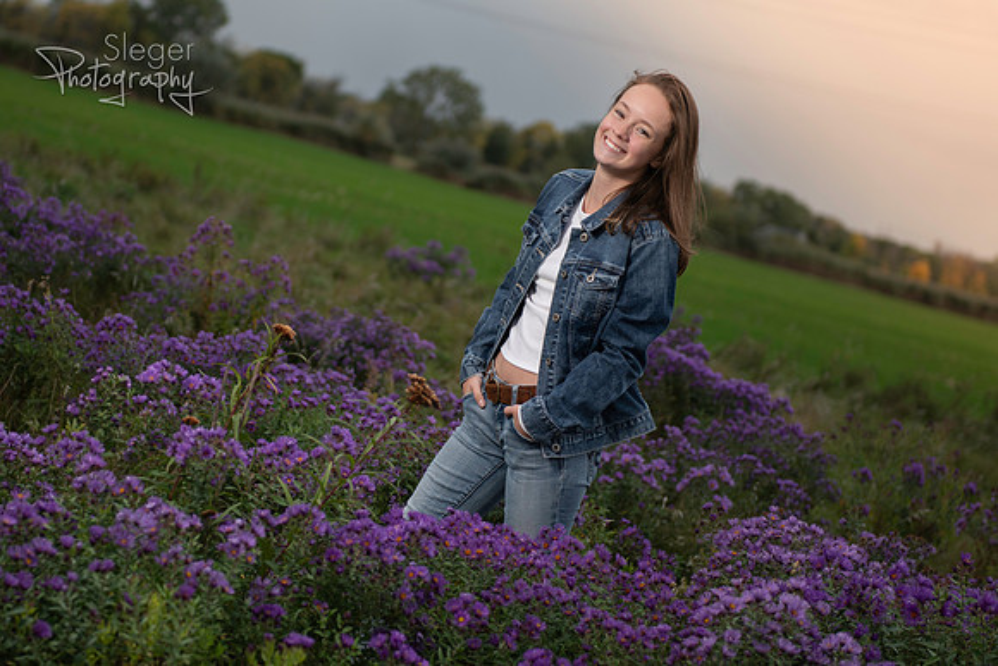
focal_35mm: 99
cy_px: 301
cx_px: 405
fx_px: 2739
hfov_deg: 20.6
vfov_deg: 13.9
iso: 100
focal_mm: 70
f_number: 2.8
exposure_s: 1/800
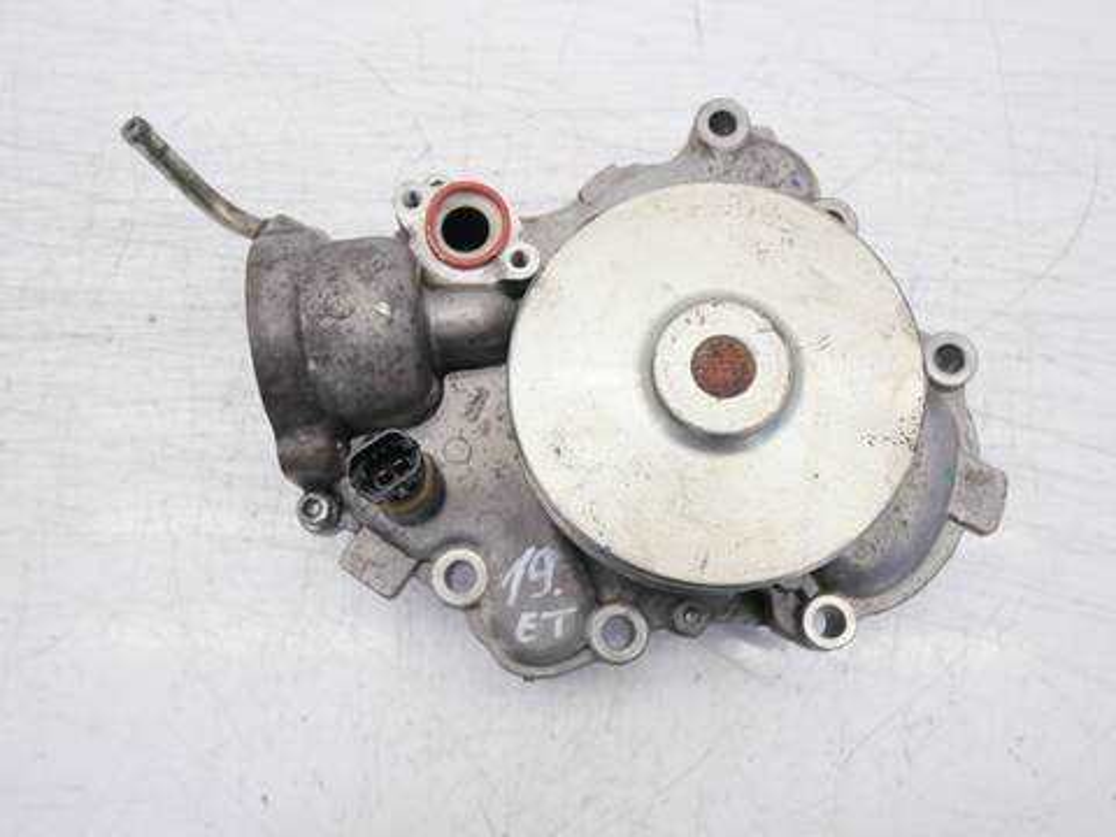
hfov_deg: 54.0
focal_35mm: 34
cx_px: 558
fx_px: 1096
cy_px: 418
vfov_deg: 41.8
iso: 200
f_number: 4
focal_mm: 17
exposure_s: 1/100
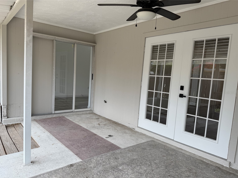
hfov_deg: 69.4
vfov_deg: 54.9
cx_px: 114
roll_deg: -3.5
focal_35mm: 25
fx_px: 172
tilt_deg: -6.0
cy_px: 93
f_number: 1.78
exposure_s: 1/649
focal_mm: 6.76
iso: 80
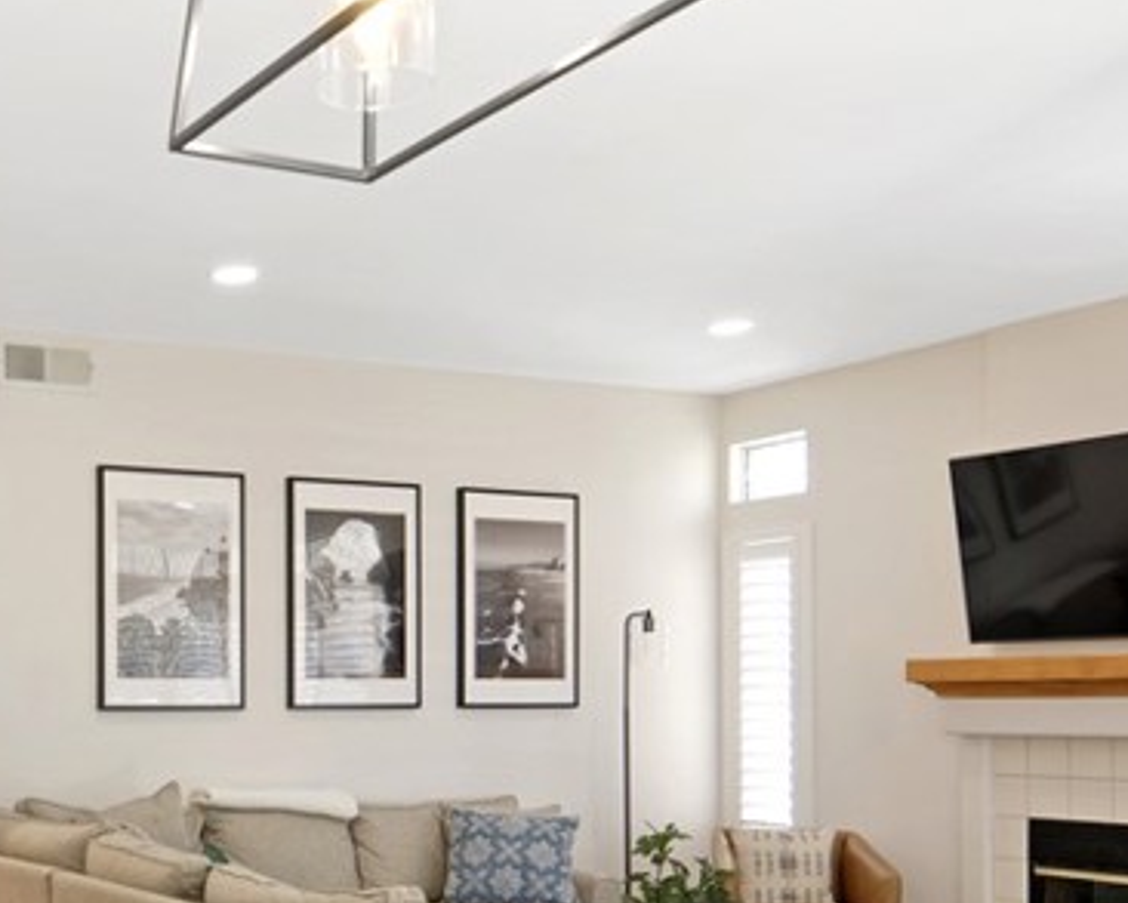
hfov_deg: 38.8
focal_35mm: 43
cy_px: 684
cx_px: 59
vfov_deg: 33.9
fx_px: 1446
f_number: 4
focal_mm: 11
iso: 100
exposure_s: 1/125
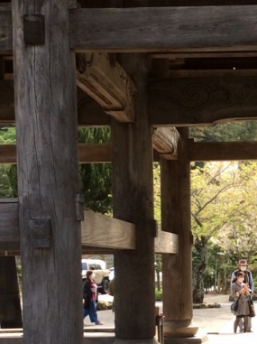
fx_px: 853
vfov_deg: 22.3
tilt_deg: -3.3
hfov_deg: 16.7
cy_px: 301
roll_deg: +1.5
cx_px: 275
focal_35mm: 86
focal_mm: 3.3
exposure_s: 1/168
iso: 32
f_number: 2.4
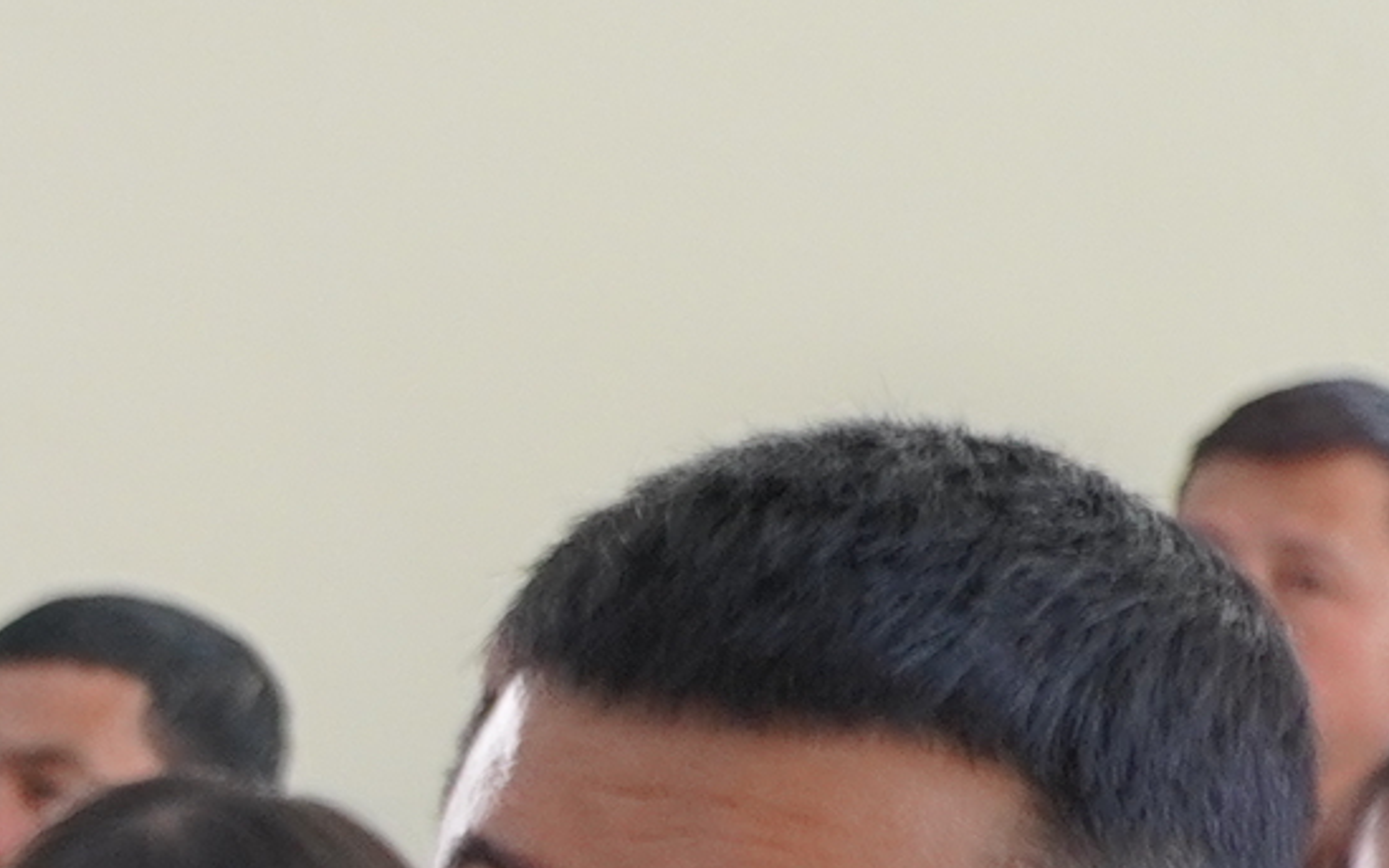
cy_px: 1217
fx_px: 6965
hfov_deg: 9.9
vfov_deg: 7.0
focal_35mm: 184
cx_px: -2057
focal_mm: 22
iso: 800
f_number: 4
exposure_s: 1/160
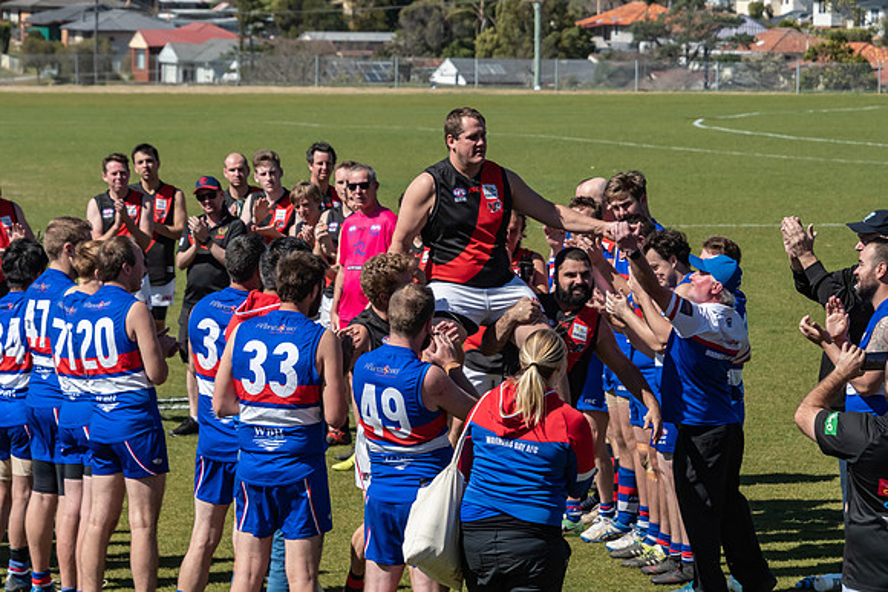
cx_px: 444
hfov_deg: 10.1
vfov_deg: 6.7
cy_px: 296
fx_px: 5029
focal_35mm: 204
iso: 800
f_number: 8
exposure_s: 1/3200
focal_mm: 135
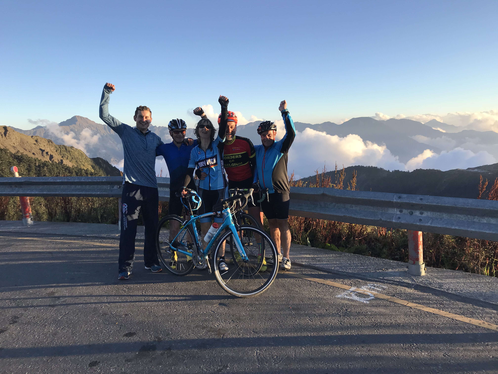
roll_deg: +2.3
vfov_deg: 49.7
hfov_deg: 63.4
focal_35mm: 28
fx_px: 403
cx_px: 249
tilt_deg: -8.5
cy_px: 187
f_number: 1.8
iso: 20
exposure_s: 1/754
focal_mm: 3.99
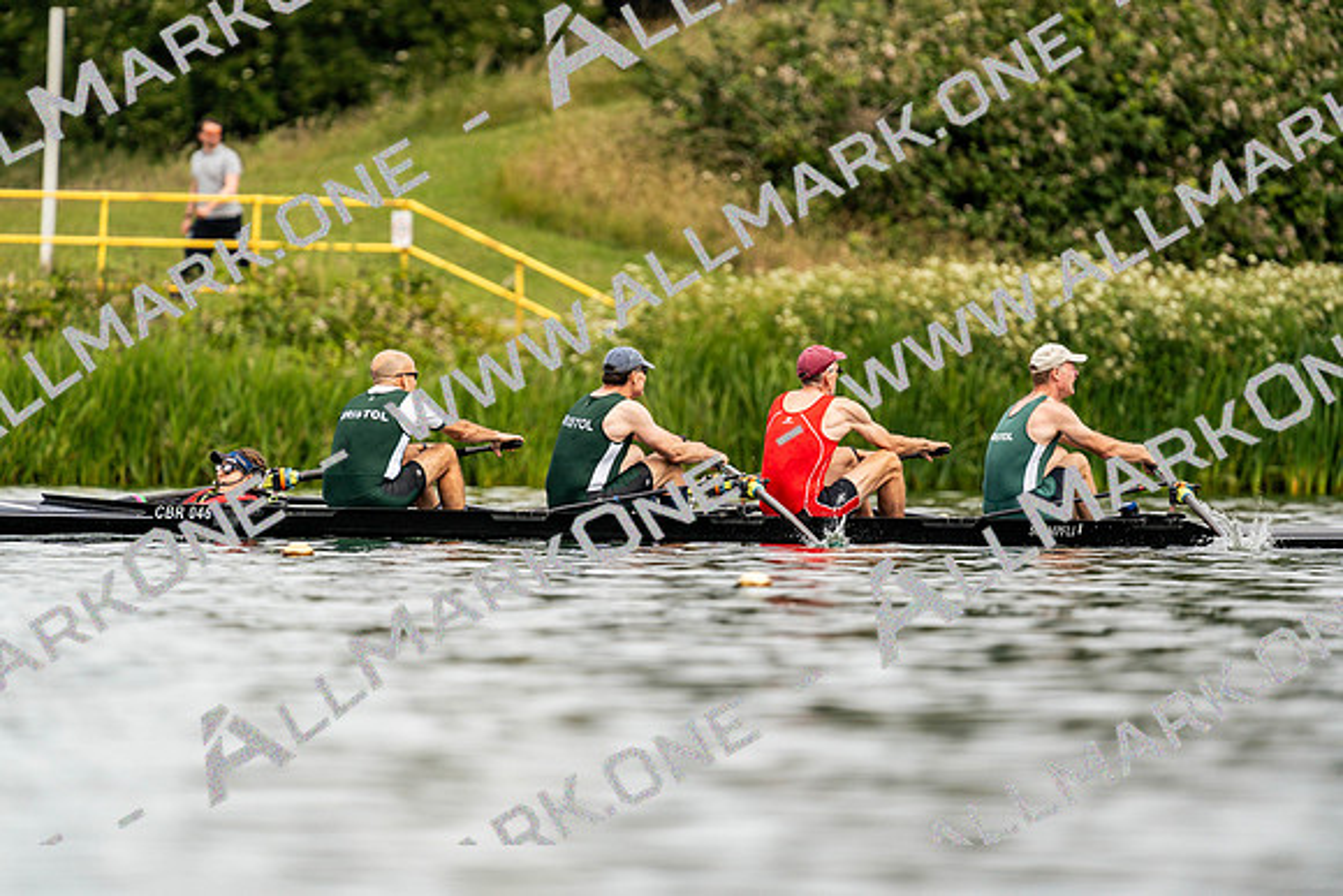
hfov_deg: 3.4
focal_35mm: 600
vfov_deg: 2.3
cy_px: 448
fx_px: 22388
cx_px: 672
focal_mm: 600
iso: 400
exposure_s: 1/2000
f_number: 6.3
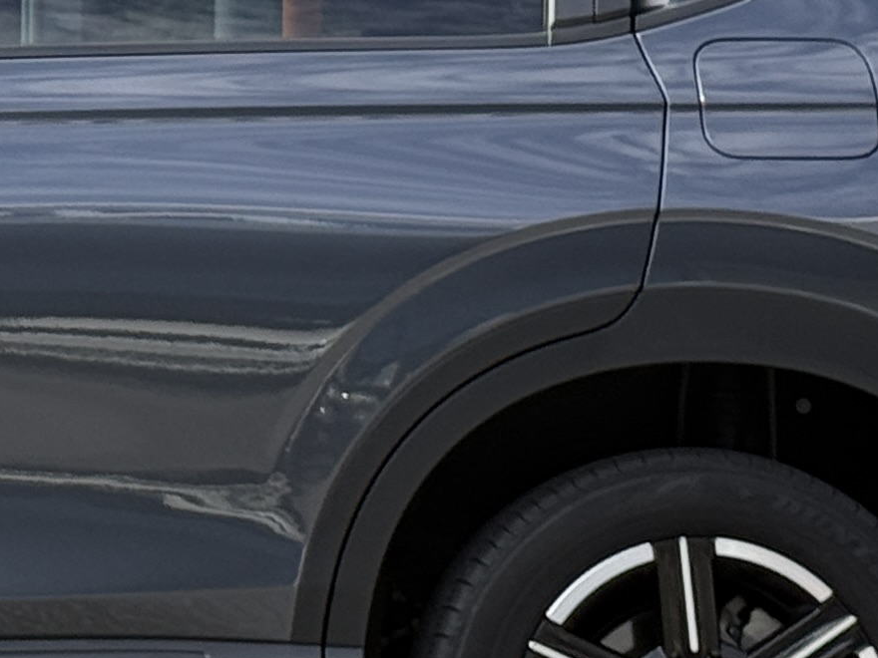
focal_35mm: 220
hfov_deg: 8.8
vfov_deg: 6.8
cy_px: 215
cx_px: -465
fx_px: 5580
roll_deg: -0.3
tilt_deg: +3.2
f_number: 1.78
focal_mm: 6.76
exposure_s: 1/1456
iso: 64
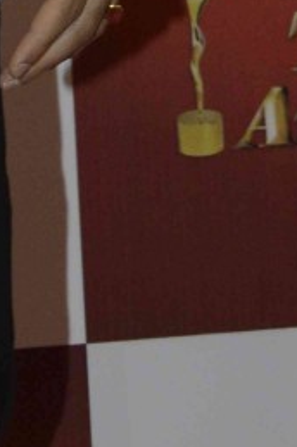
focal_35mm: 453
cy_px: -713
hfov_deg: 3.0
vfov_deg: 4.4
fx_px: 5620
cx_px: -363
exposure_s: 1/160
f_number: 8
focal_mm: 52
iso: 800
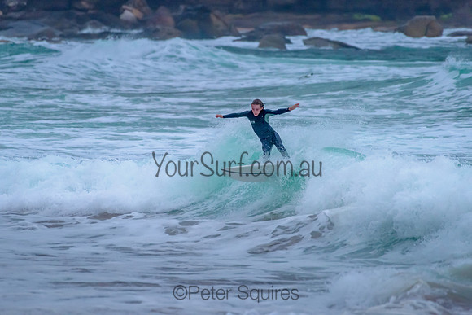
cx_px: 221
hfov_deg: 3.4
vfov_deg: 2.2
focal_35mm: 613
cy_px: 122
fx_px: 8034
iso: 1600
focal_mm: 500
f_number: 5.6
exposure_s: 1/2000
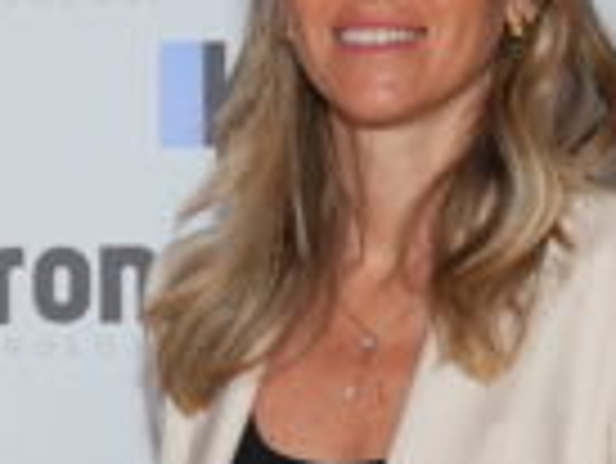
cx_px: 34
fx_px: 4613
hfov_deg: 7.6
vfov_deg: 5.7
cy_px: 554
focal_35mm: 259
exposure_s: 1/160
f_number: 4.5
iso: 2000
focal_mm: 60
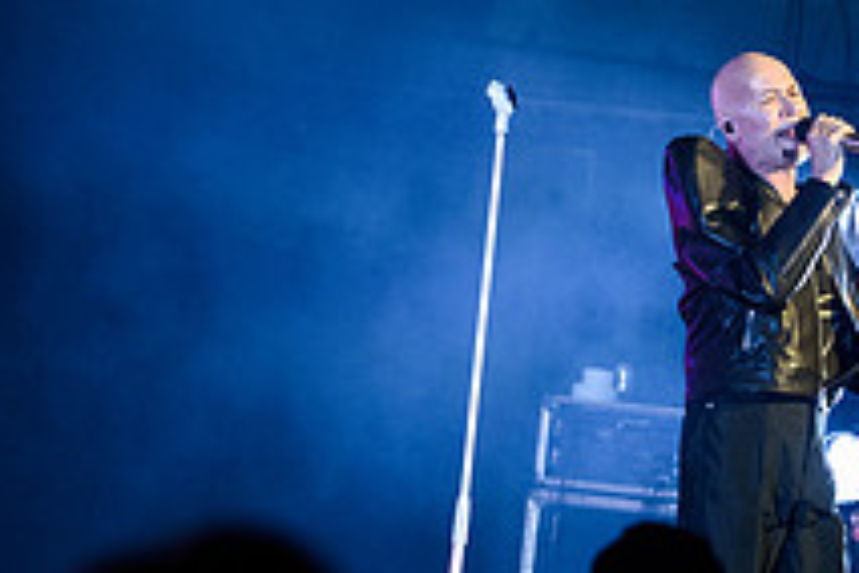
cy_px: 71
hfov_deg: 5.0
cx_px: 315
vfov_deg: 3.4
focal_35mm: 409
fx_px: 9758
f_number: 5
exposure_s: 1/250
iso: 4000
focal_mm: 150
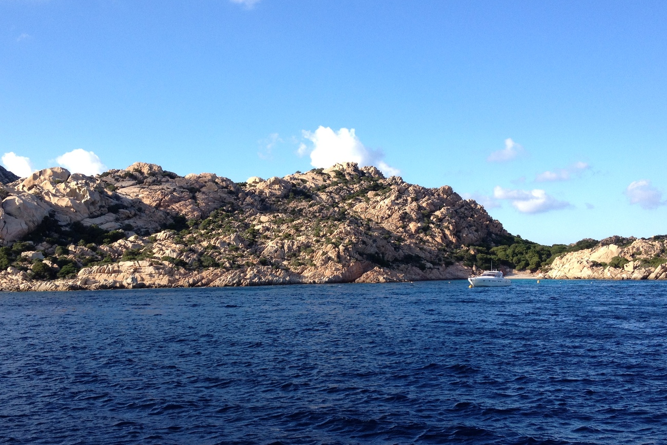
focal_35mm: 45
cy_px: 259
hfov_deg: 43.6
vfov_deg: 29.8
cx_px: 304
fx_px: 834
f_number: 2.4
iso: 64
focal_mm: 4.28
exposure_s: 1/800
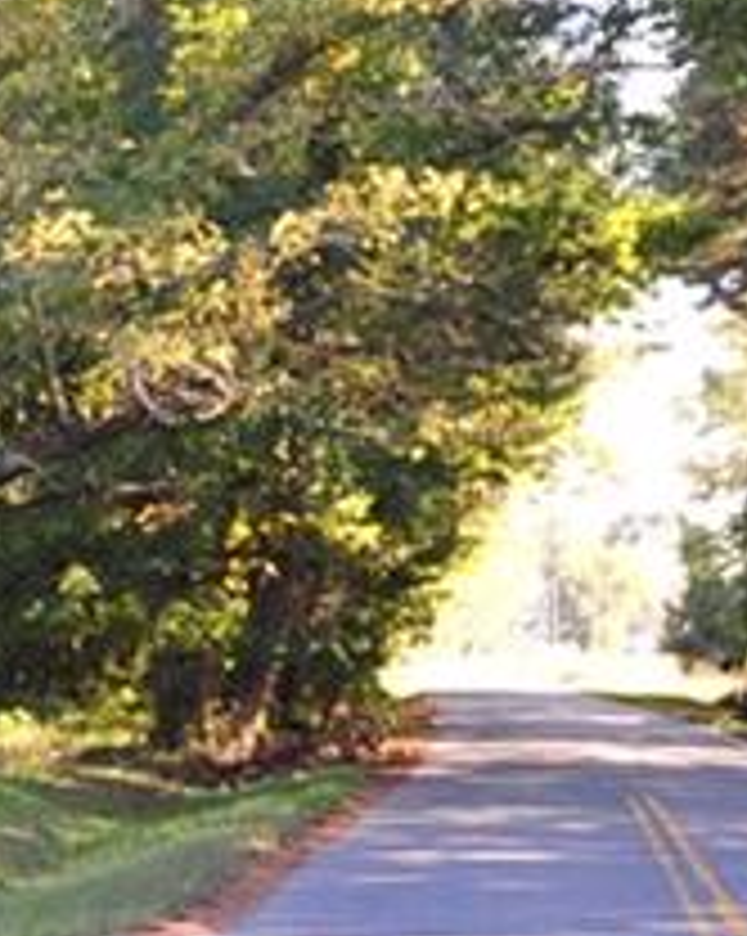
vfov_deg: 17.3
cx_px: -1400
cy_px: 596
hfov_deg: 10.5
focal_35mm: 111
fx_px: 3072
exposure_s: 1/160
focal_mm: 24
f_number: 2.8
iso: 400
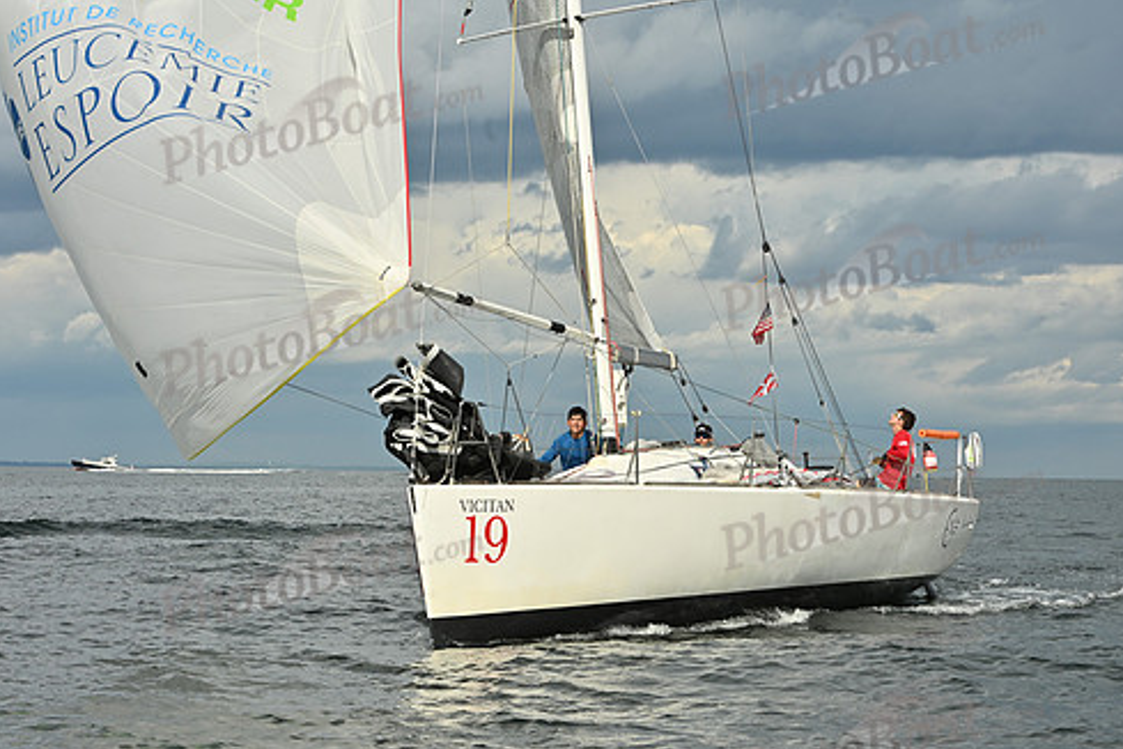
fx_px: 3182
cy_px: 424
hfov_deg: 20.0
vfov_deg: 13.4
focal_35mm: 102
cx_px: 604
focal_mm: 86
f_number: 11
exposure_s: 1/800
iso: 250
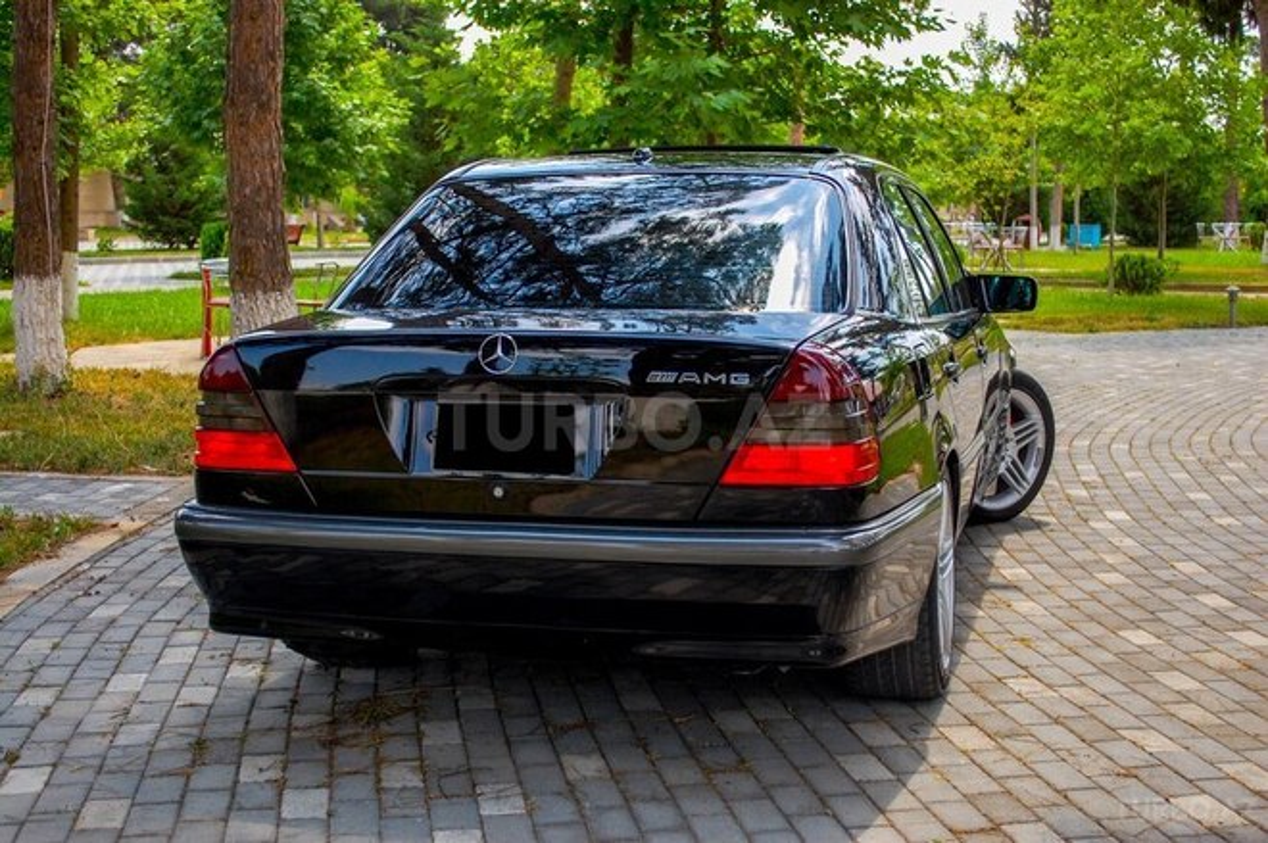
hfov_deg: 38.9
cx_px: 634
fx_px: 1795
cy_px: 422
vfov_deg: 26.4
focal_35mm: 51
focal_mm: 34
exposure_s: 1/400
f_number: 5.6
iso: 200
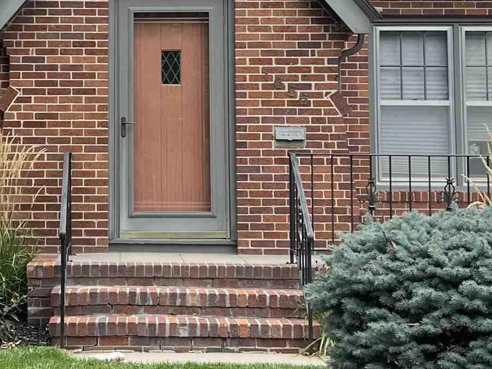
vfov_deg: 16.4
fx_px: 1265
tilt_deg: +6.3
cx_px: 104
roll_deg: -0.3
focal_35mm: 89
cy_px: 43
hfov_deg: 21.8
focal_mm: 5.7
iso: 50
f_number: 1.5
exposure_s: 1/552
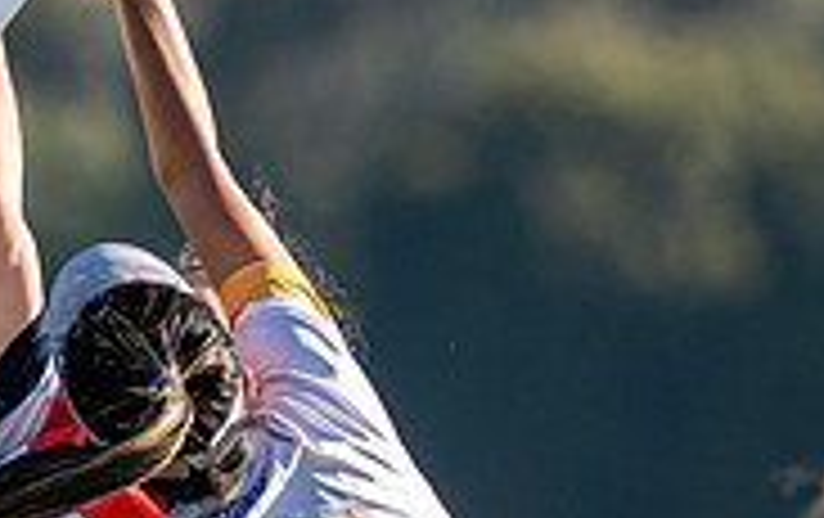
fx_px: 31915
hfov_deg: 1.5
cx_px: -125
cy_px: 449
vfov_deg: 0.9
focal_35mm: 1419
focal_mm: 220
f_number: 3.2
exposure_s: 1/2500
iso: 250
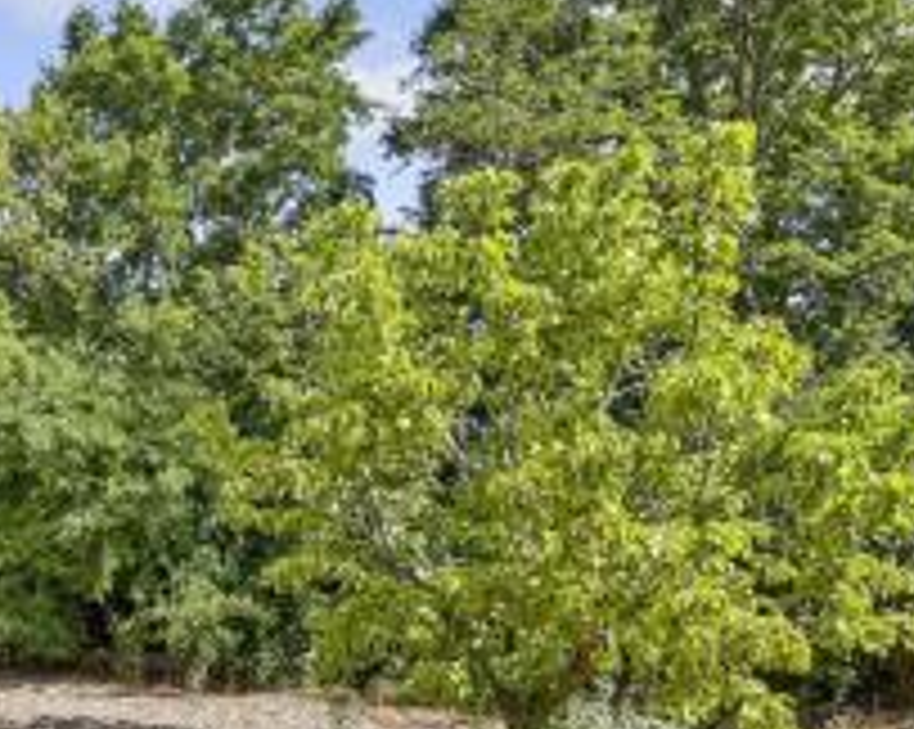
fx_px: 892
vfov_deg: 44.1
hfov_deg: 48.8
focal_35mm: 33
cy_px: 461
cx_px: 99
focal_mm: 10
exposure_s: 1/320
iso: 160
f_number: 8
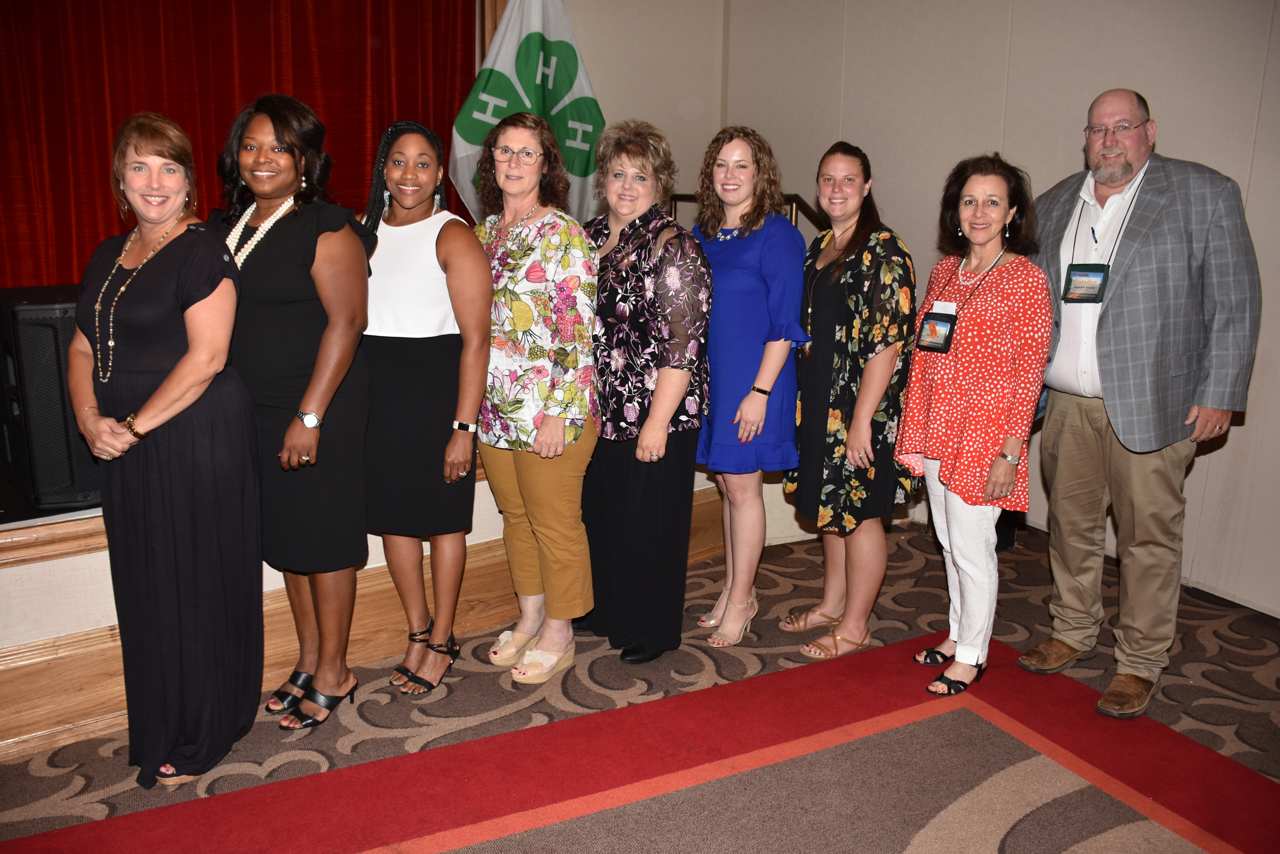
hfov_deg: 67.4
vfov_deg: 48.0
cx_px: 640
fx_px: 960
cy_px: 427
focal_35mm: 27
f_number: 5
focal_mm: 18
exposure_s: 1/60
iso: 200
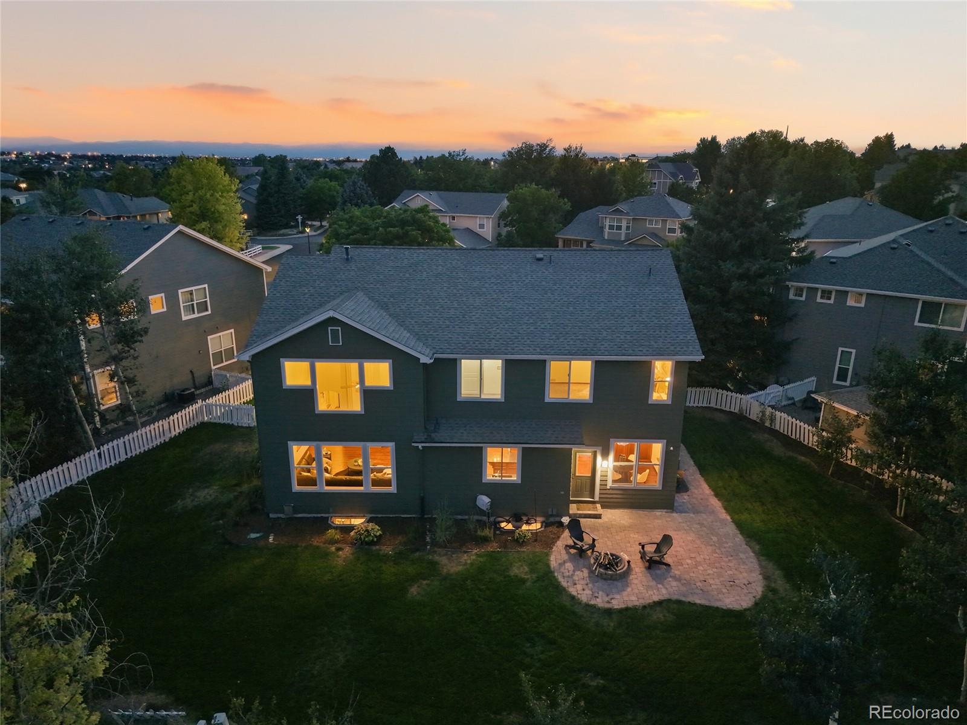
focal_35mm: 24
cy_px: 362
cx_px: 484
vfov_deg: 56.8
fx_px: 670
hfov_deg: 71.6
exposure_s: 1/10
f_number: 1.8
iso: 1000
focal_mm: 8.7
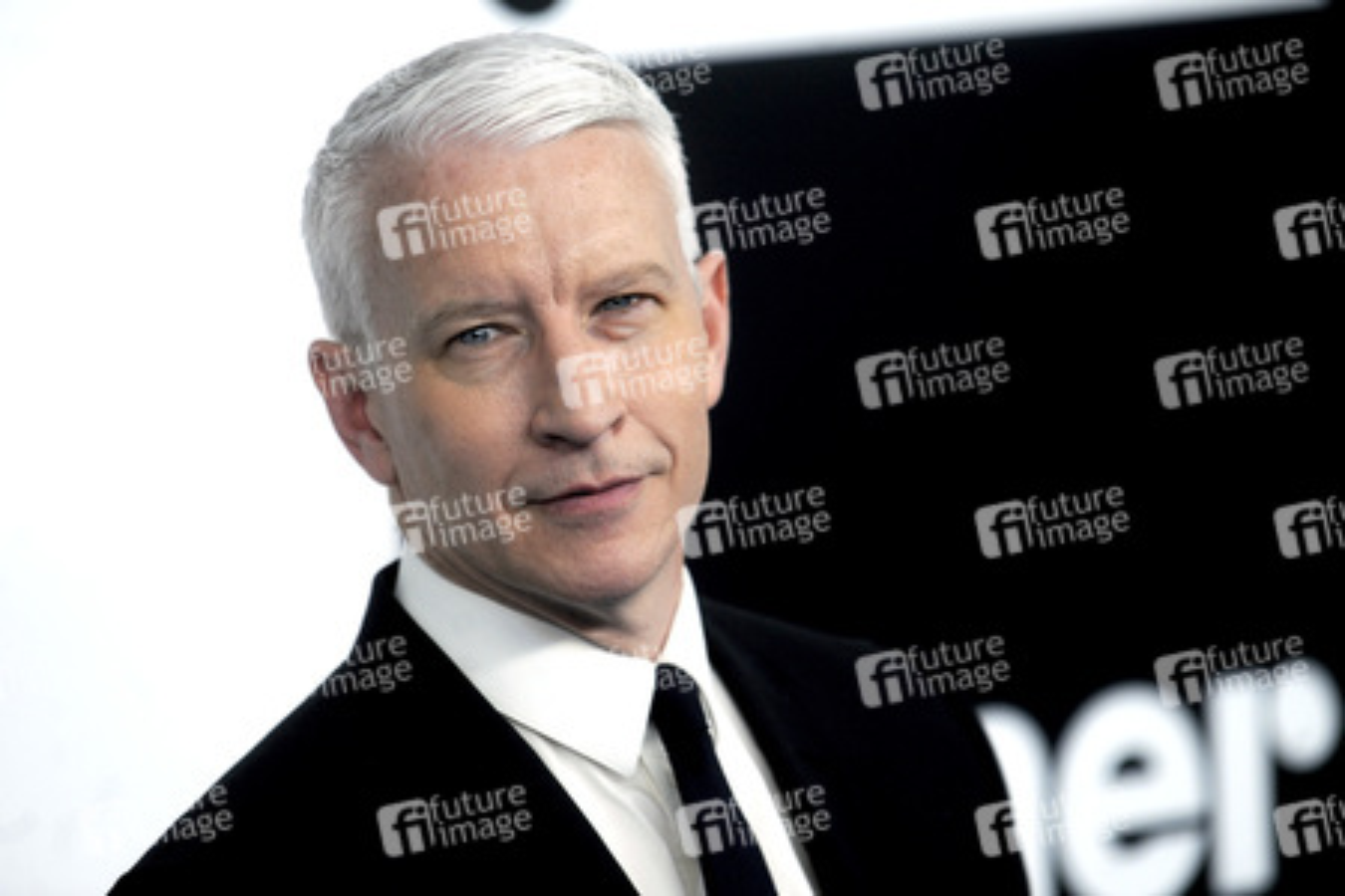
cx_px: 672
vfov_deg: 6.9
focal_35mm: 200
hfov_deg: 10.3
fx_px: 7472
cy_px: 448
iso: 640
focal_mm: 200
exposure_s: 1/500
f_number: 5
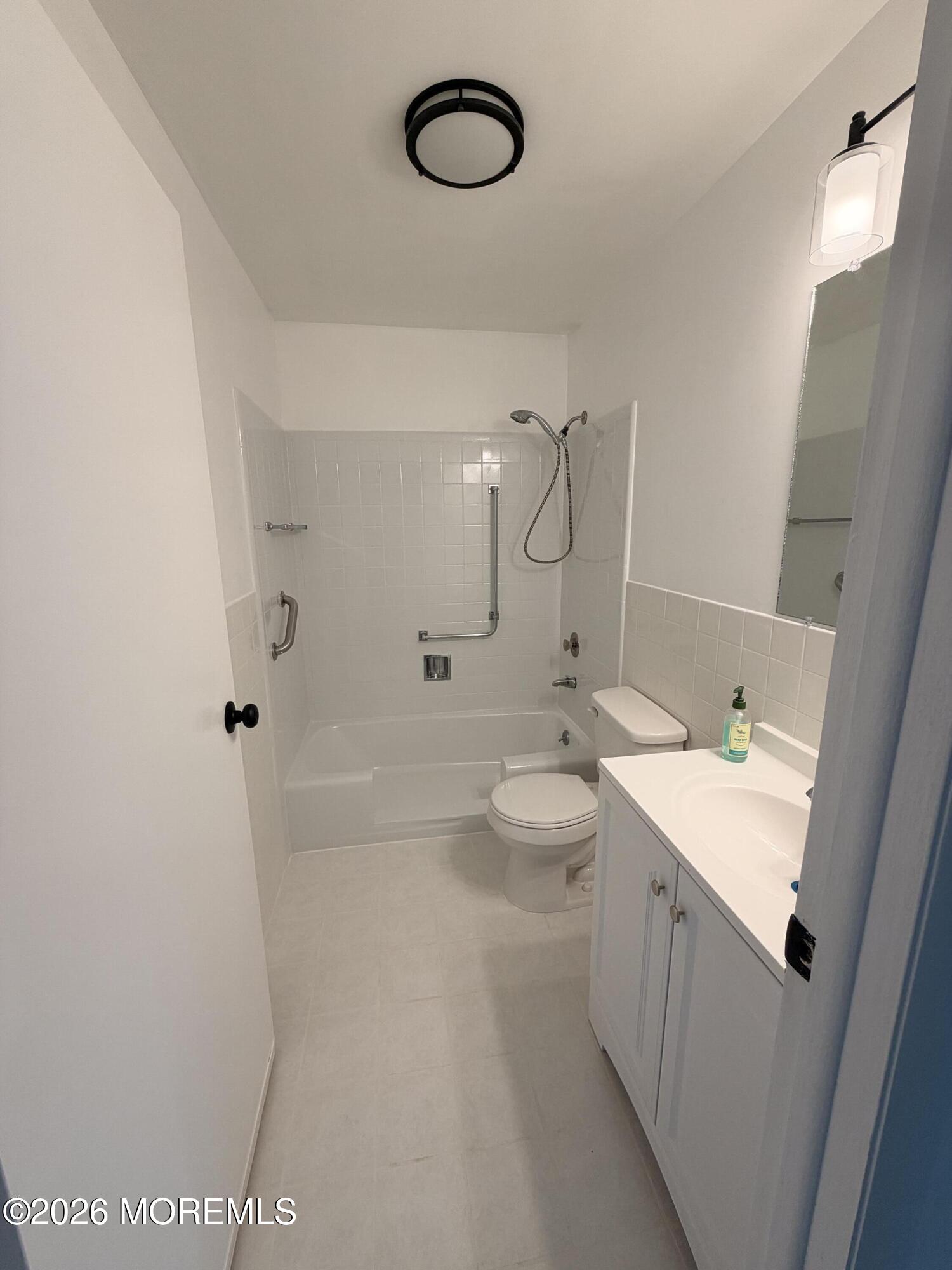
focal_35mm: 14
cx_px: 476
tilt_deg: -12.3
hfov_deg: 85.7
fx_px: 513
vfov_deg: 102.1
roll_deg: +0.7
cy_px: 635
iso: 100
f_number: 2.2
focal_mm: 2.22
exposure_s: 1/120
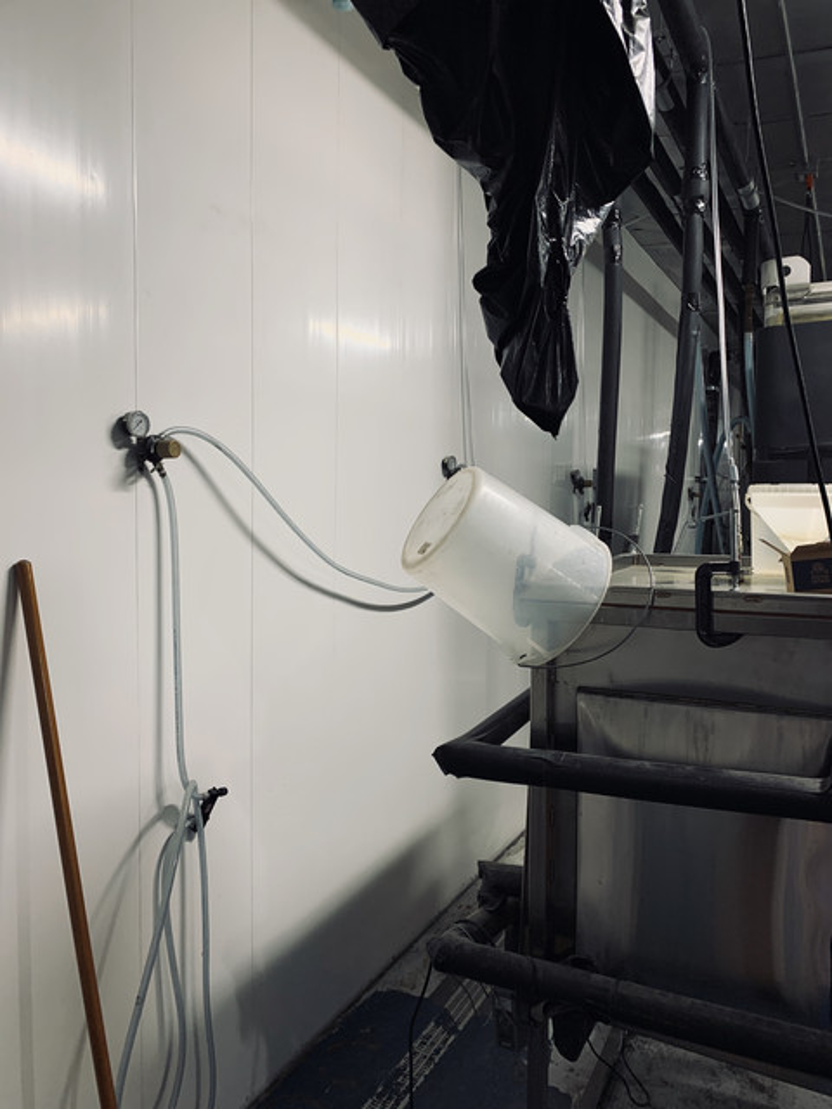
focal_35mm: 26
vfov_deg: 67.3
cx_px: 416
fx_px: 833
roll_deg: -2.4
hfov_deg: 53.1
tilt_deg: -2.0
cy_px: 554
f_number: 1.8
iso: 64
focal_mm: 4.25
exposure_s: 1/62
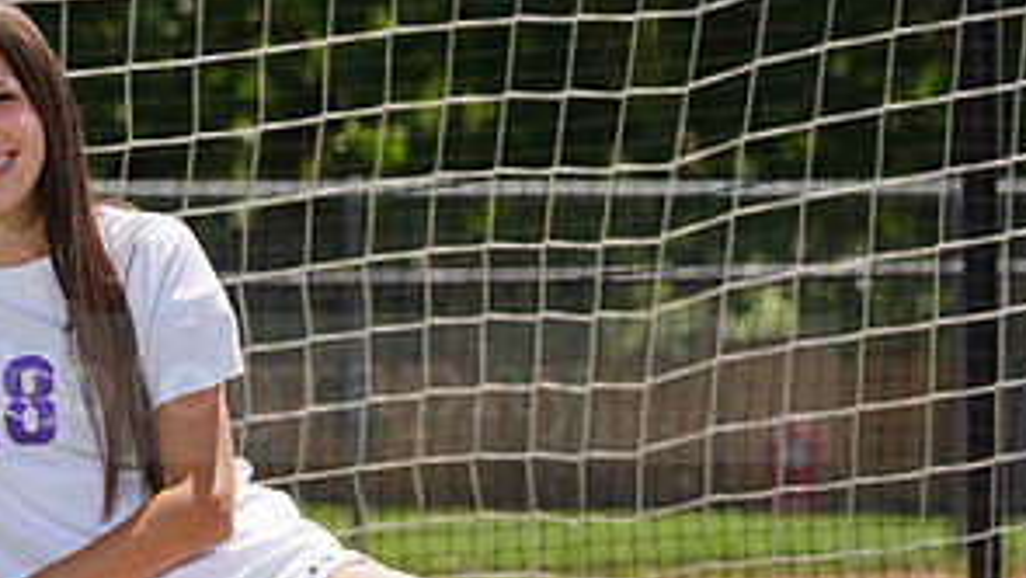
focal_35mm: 539
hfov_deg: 4.0
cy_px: 359
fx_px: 14665
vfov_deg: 2.3
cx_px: 167
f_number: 13
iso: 200
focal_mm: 262
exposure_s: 1/250
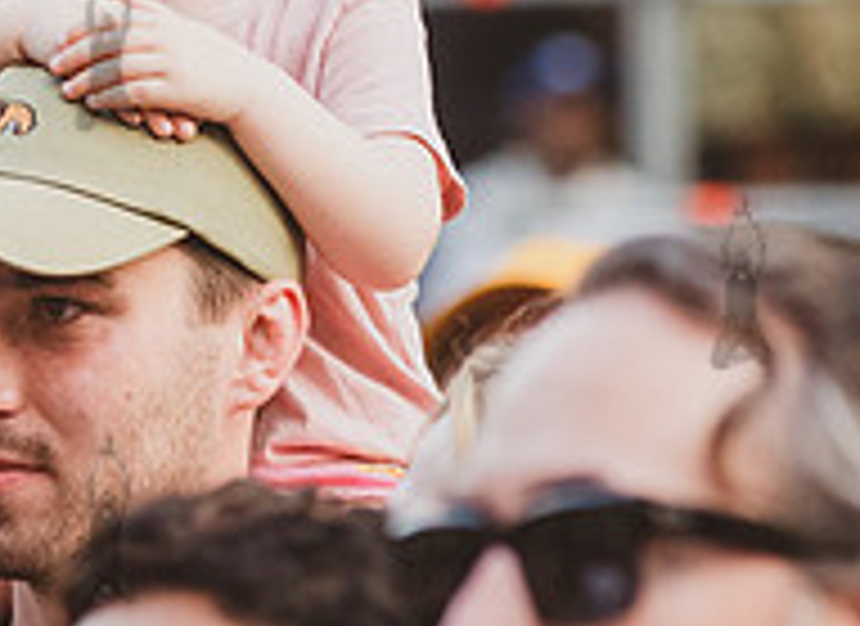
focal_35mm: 564
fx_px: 13864
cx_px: 74
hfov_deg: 3.6
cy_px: -75
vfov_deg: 2.6
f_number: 4
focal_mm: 155
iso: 2000
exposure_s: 1/400
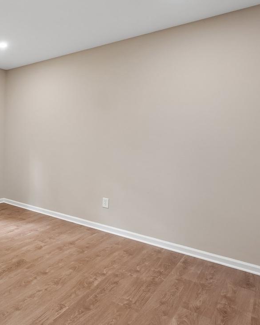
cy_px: 141
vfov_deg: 65.8
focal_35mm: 26
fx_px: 250
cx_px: 13
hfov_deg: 47.7
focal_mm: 14
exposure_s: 1/8
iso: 500
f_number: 8
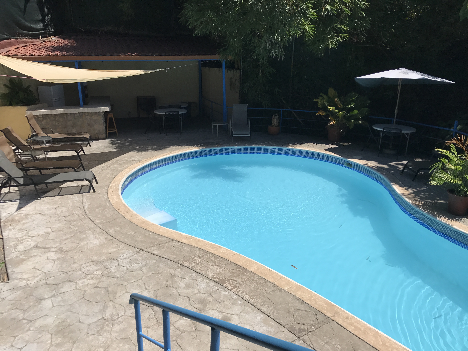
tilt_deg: -18.8
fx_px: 379
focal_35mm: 28
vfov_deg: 49.7
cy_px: 176
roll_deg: +0.5
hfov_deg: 63.4
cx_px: 234
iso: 20
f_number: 1.8
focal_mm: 3.99
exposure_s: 1/4367
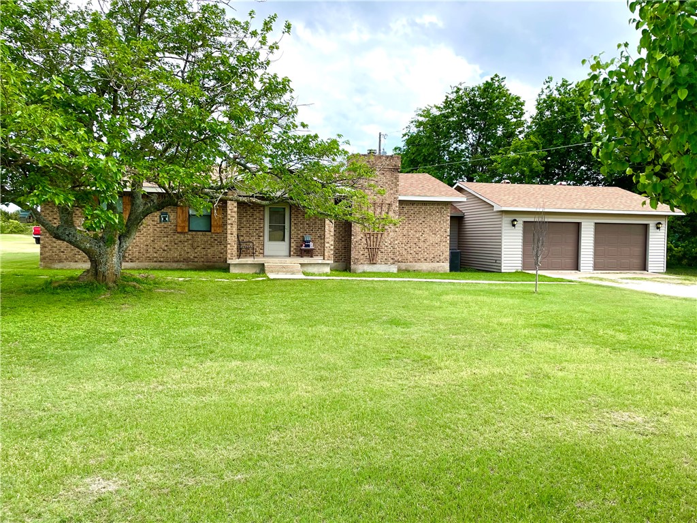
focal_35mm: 26
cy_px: 262
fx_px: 524
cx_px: 348
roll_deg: -0.7
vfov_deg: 53.1
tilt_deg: -2.7
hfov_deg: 67.3
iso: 32
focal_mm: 4.2
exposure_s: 1/1289
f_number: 1.6
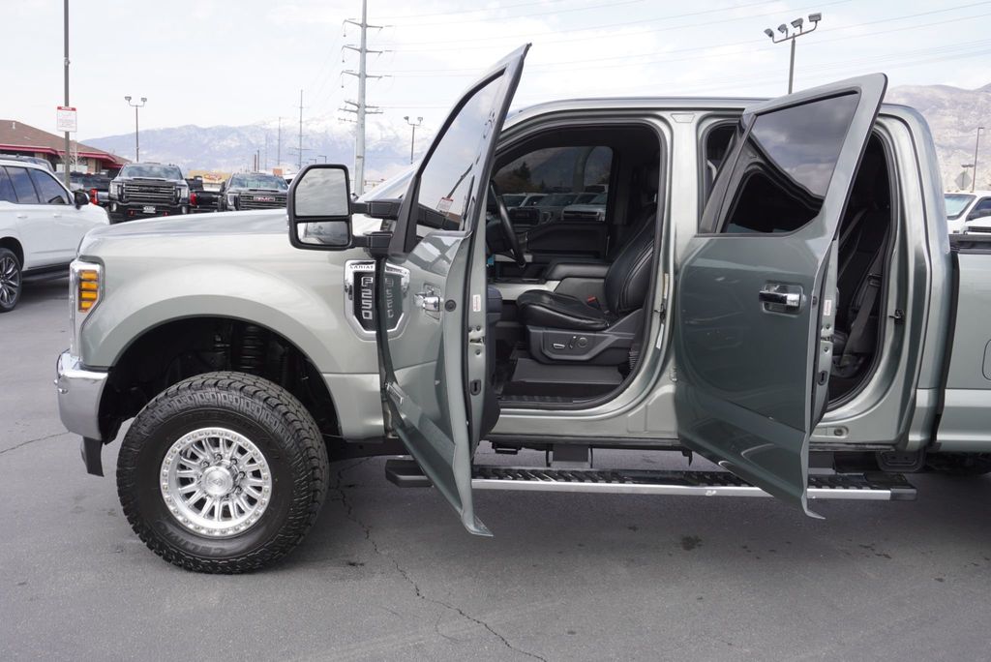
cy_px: 331
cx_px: 496
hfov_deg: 59.5
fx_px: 868
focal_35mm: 32
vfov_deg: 41.8
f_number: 6.3
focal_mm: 21
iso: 100
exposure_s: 1/160
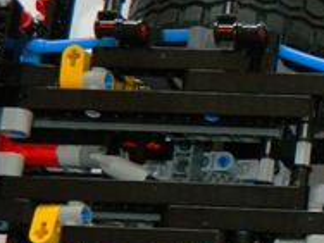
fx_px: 1395
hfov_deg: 12.1
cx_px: 598
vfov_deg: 9.9
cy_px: 262
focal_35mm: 149
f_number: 3.3
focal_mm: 6.2
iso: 200
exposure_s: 1/40
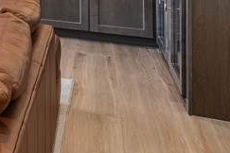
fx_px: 428
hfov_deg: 20.3
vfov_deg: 17.8
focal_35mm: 67
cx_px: -195
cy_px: -89
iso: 400
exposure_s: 1/640
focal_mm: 15
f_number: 8
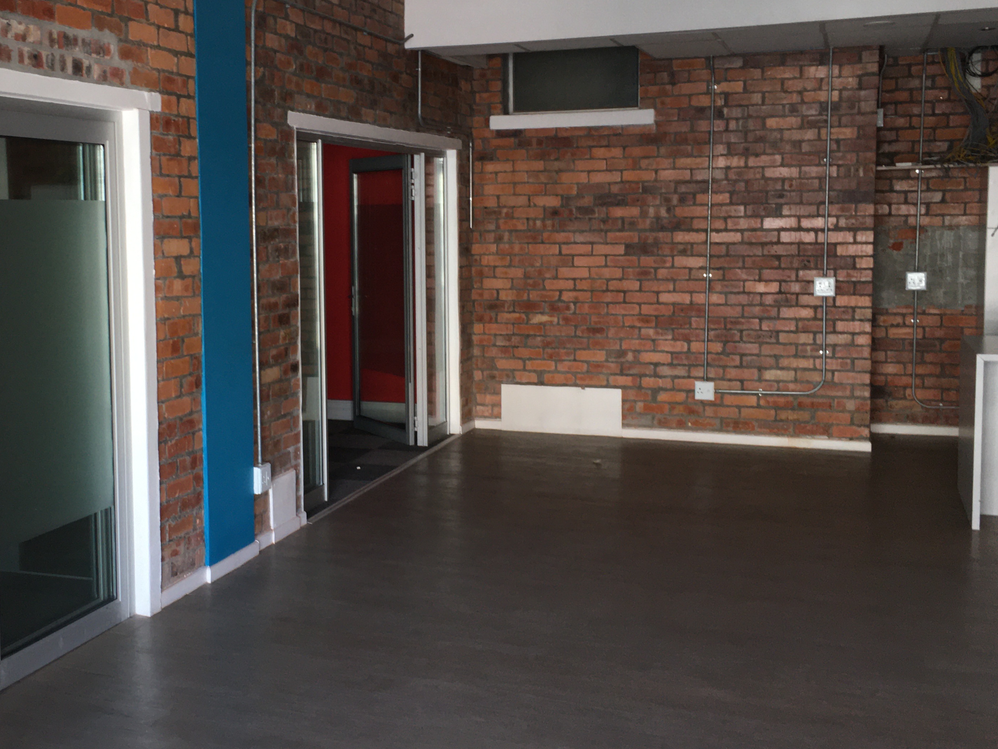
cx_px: 370
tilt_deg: -4.5
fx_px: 1211
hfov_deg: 44.4
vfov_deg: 34.3
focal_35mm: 42
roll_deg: +1.2
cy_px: 316
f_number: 2.2
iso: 50
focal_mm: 4.15
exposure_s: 1/33
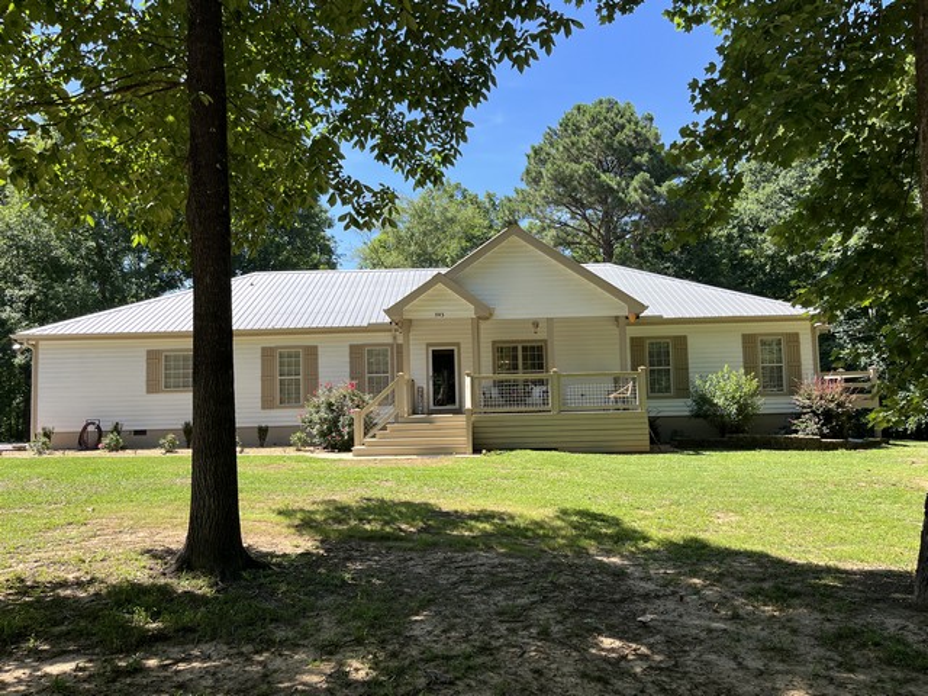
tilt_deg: +5.5
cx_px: 464
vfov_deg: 53.1
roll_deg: +2.5
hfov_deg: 67.3
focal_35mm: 26
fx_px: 697
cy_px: 348
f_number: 1.6
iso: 50
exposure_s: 1/1175
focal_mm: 5.1
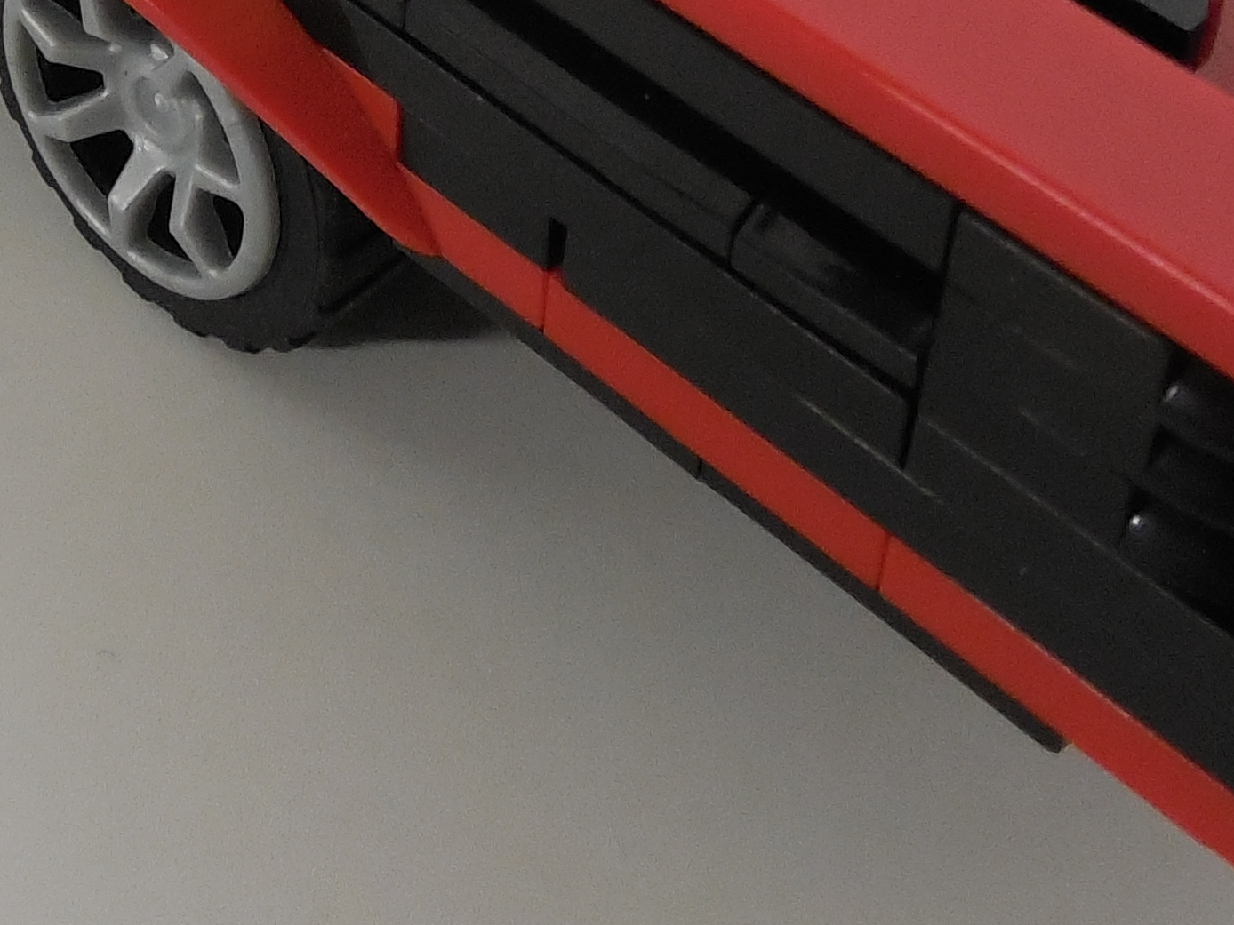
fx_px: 2959
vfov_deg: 16.2
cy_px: -480
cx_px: 289
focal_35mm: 83
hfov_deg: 23.3
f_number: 3.3
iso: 400
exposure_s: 1/13
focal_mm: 4.5
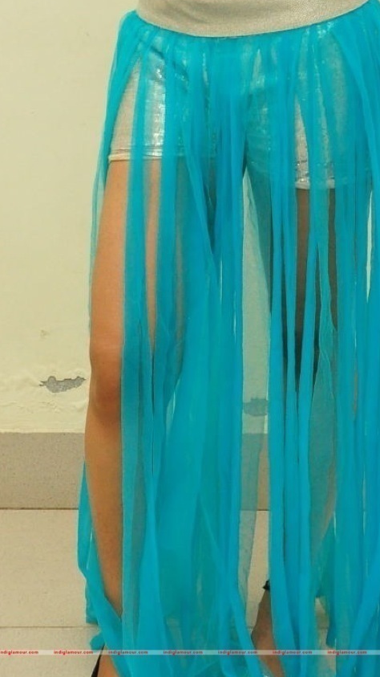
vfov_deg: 20.8
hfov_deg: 12.0
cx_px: 237
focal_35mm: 101
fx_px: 1810
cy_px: 80
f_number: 9
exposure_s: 1/125
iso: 1600
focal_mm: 30
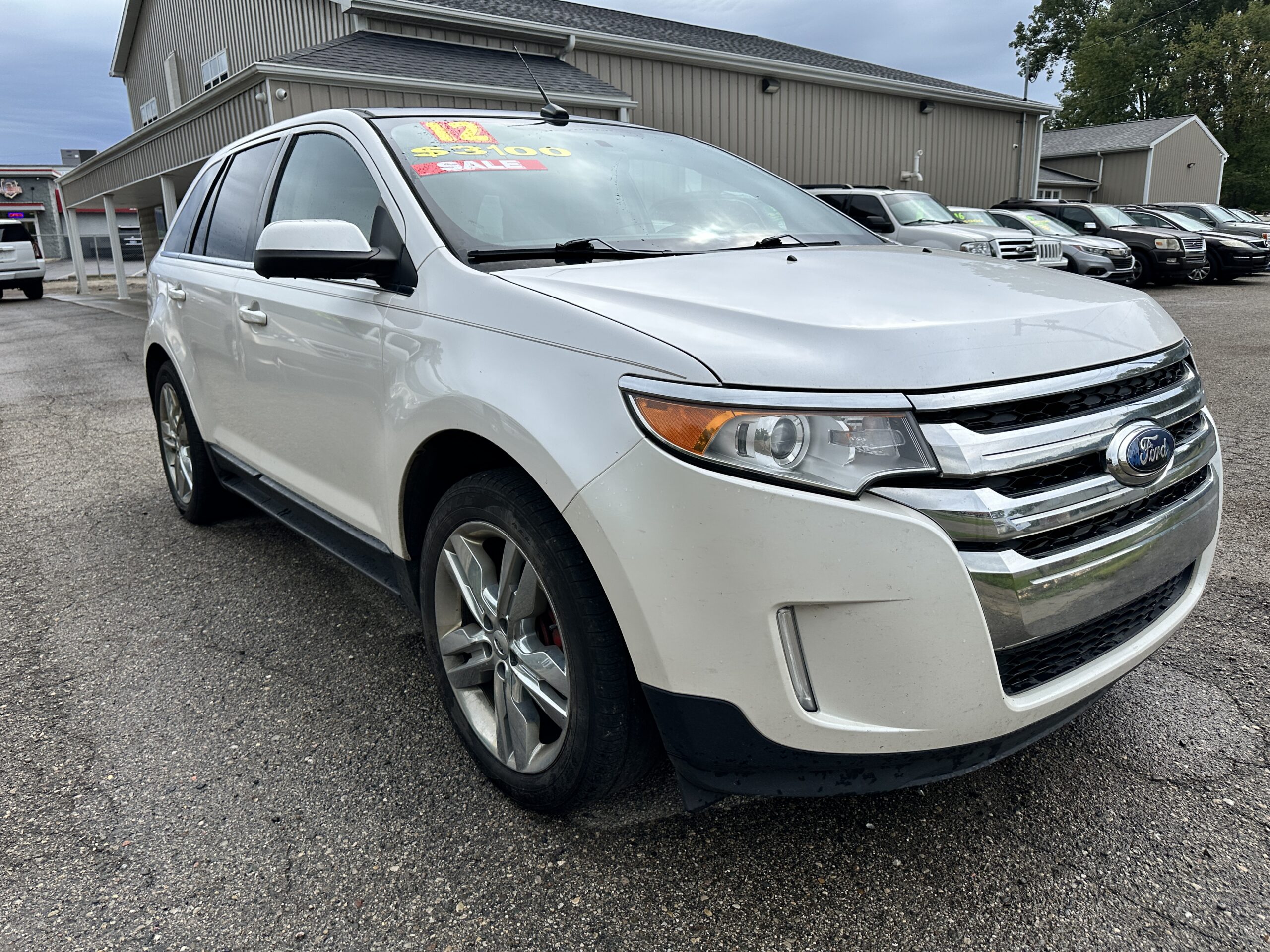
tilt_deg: -15.1
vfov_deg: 56.8
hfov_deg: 71.6
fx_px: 881
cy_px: 476
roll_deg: +2.1
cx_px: 635
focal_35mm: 24
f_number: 1.78
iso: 80
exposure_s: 1/1845
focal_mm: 6.86
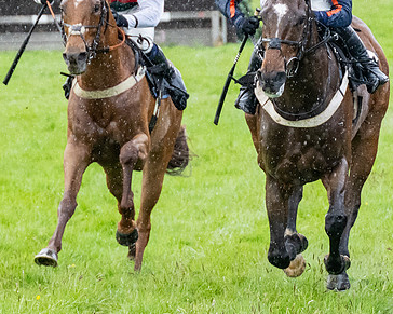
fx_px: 4349
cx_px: 315
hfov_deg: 5.2
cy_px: 93
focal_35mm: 374
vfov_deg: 4.1
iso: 2000
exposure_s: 1/1000
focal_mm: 98
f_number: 4
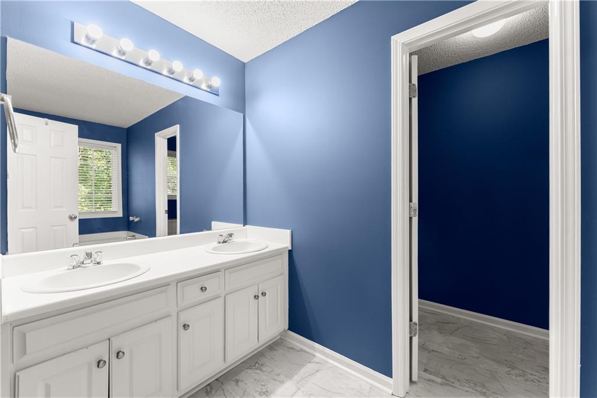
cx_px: 298
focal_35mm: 14
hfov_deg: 104.2
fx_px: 232
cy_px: 199
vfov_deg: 81.2
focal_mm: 14
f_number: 7.1
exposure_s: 1/10
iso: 800
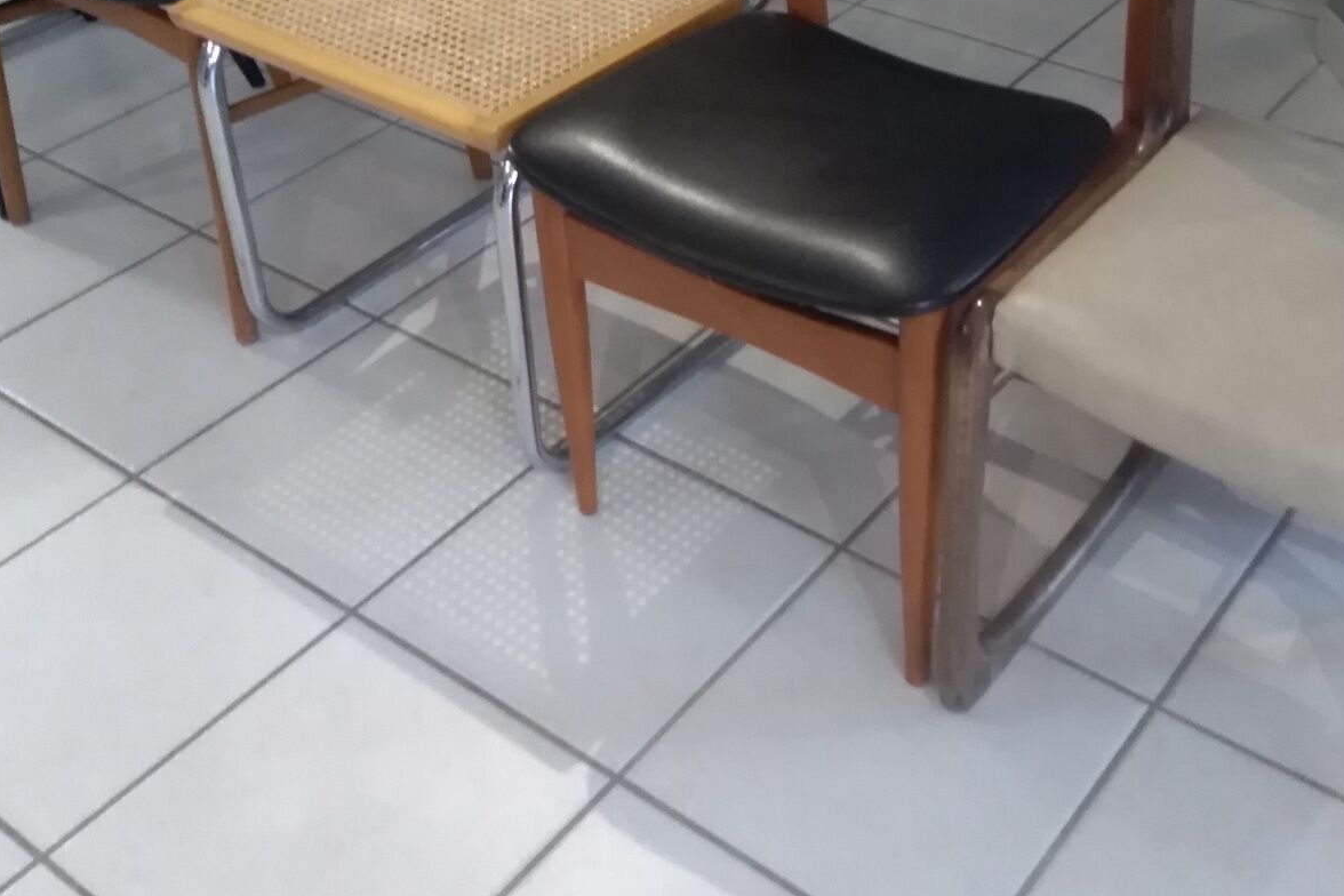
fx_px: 1717
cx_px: 774
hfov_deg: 42.6
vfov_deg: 28.5
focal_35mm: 46
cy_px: 163
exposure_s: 1/25
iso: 863
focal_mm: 3.54
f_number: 2
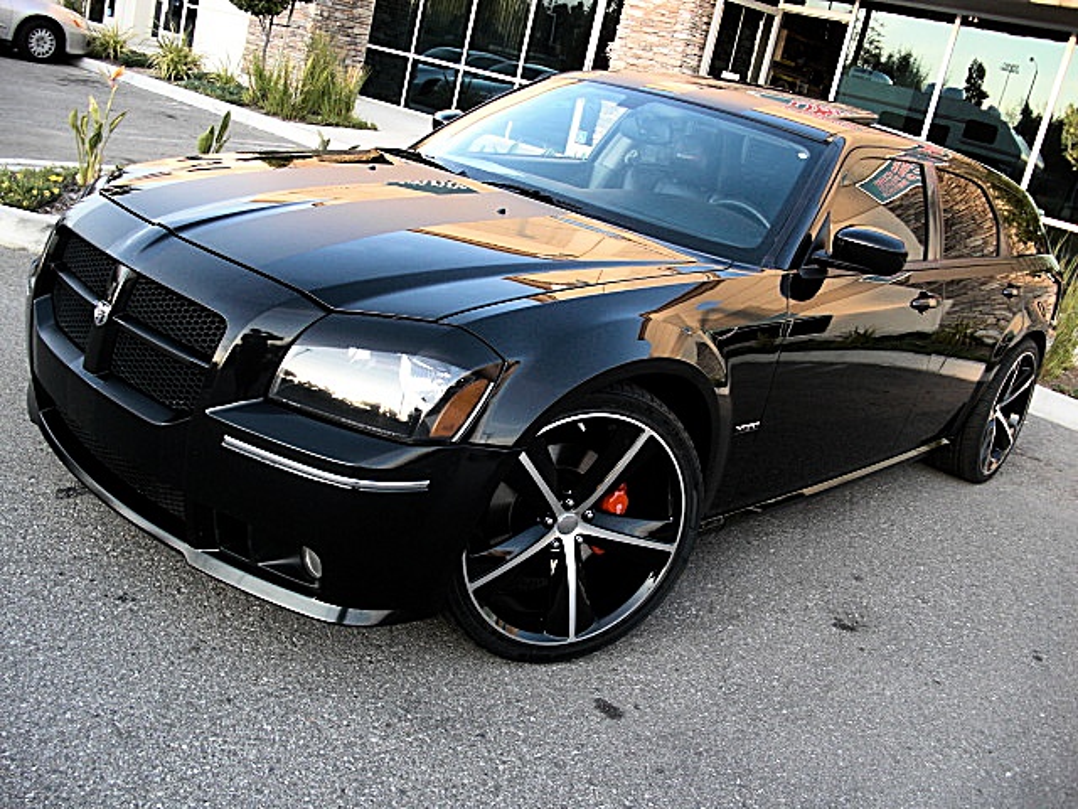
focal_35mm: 36
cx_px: 539
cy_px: 404
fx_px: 1121
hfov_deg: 51.4
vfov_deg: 39.7
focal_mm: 6.3
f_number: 2.8
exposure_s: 1/80
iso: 100
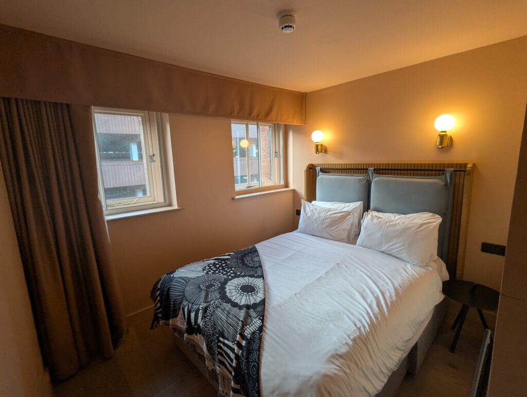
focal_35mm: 16
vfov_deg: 78.2
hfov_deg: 94.4
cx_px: 264
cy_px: 198
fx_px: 244
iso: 133
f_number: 2.2
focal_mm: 2.35
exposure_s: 1/50
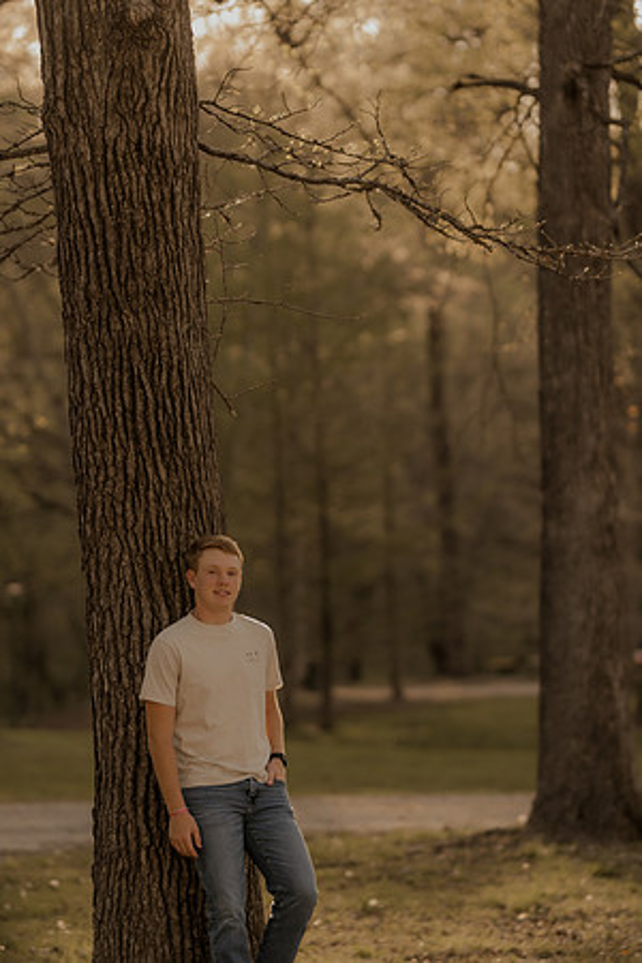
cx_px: 321
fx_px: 3397
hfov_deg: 10.8
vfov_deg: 16.1
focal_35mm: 127
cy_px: 482
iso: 250
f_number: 1.6
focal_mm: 85
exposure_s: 1/1600
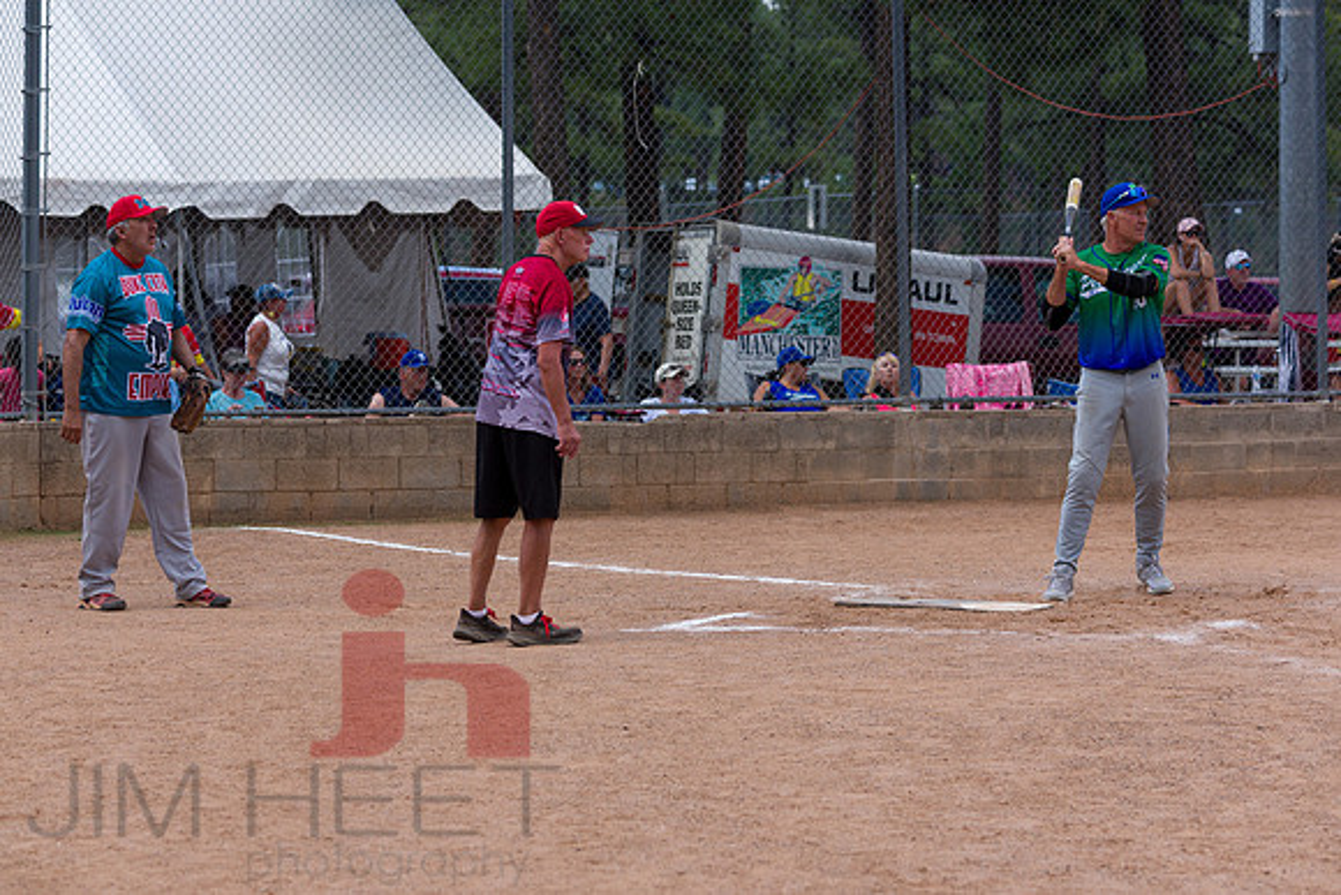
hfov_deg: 15.2
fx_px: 5030
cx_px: 670
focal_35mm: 135
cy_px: 448
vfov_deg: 10.2
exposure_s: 1/1000
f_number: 7.1
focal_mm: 135
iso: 800
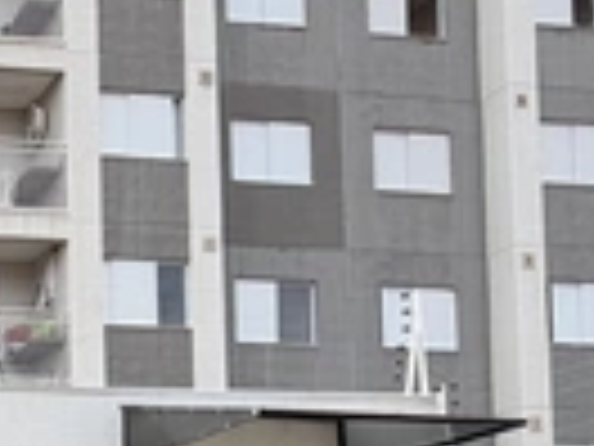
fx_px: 875
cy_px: 640
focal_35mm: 51
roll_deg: -0.1
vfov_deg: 23.7
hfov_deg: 26.4
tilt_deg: +2.4
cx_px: -310
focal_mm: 2.22
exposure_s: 1/579
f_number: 2.2
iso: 40
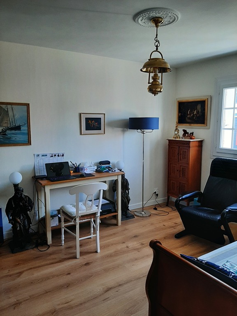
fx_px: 237
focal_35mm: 26
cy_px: 158
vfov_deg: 67.3
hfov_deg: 53.1
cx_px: 118
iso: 64
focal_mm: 3.93
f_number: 1.7
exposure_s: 1/100
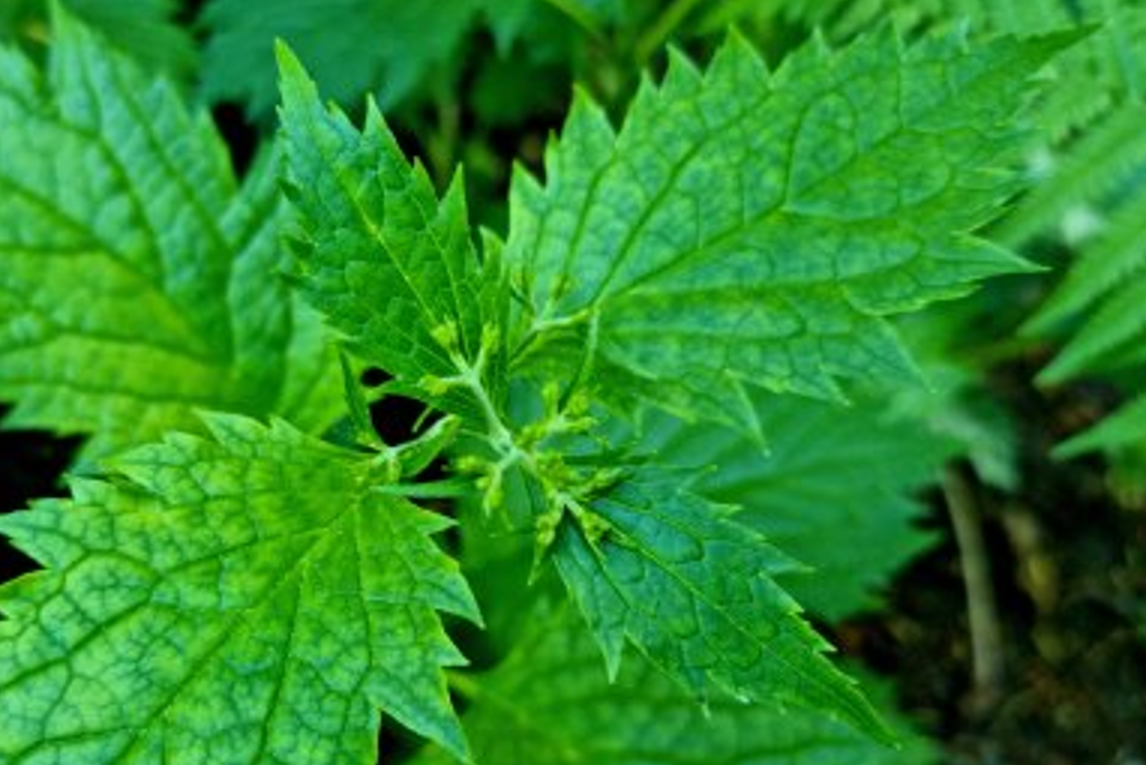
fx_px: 1274
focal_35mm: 40
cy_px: 482
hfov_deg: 48.0
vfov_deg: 33.3
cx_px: 423
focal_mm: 6.7
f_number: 1.8
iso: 64
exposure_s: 1/50
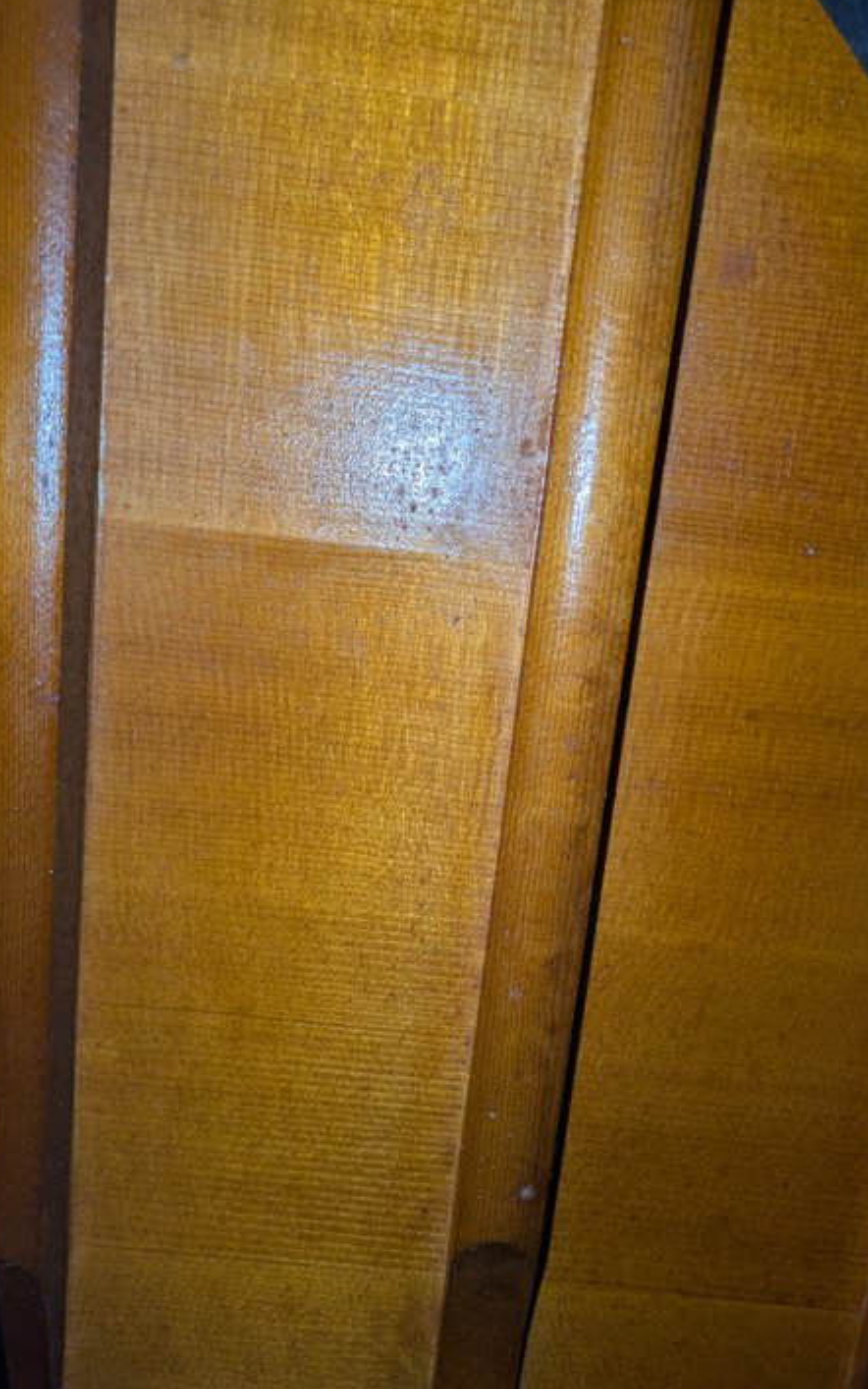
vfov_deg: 68.4
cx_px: 506
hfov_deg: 45.9
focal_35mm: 27
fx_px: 1022
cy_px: 697
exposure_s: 1/120
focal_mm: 5.43
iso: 132
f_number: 1.89
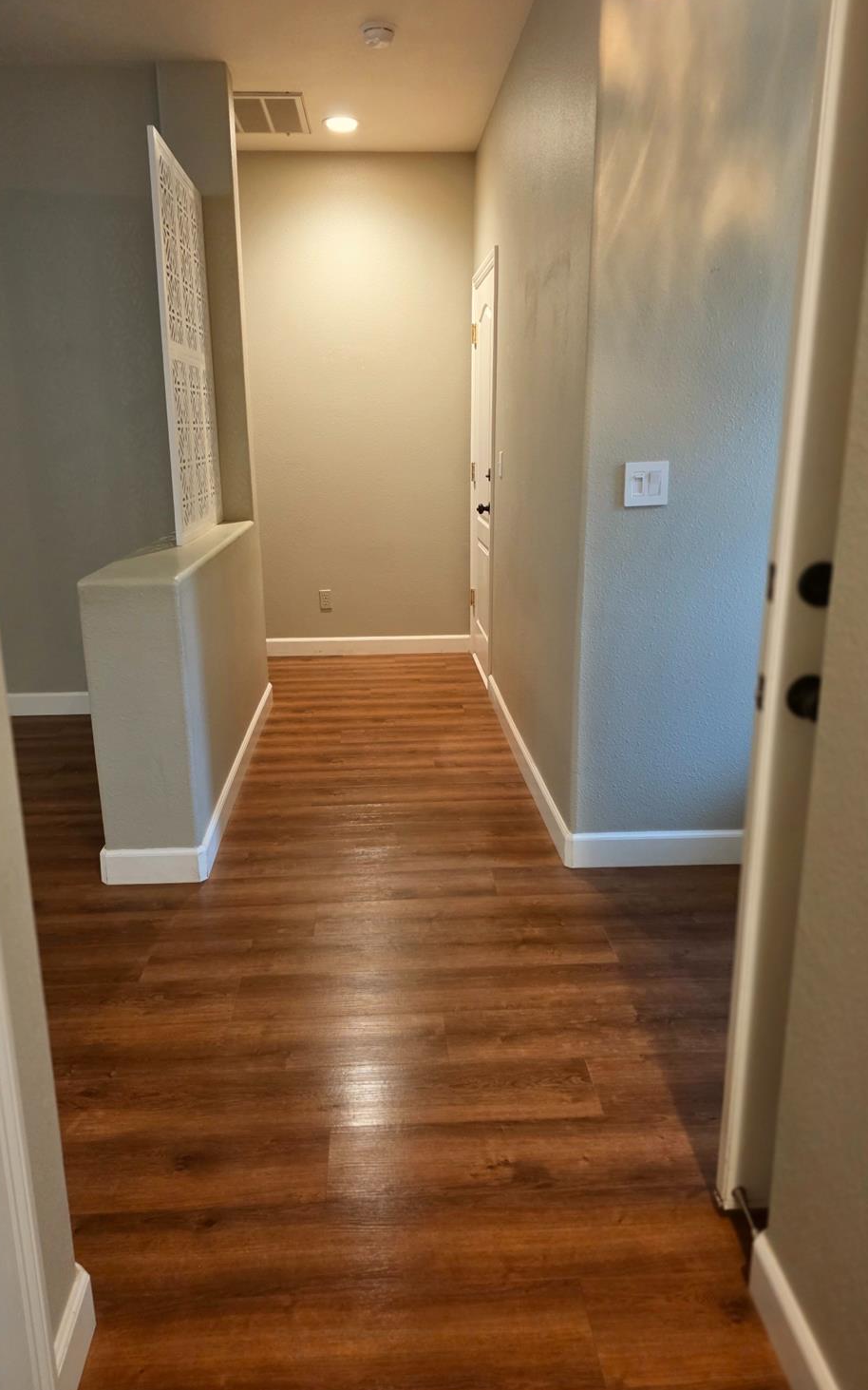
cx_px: 420
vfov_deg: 72.6
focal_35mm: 25
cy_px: 688
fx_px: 947
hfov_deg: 49.3
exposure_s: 1/120
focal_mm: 6.25
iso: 640
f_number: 1.7
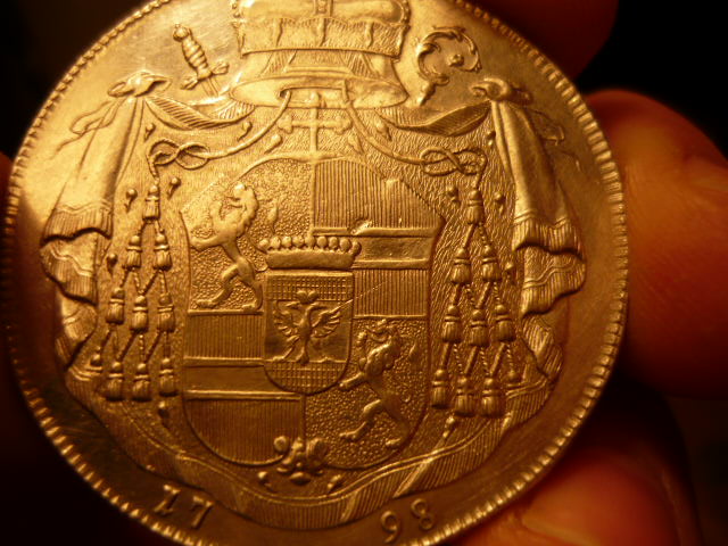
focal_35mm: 33
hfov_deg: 55.4
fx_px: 694
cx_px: 364
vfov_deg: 42.9
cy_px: 273
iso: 100
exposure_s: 1/125
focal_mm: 5.5
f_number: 2.8
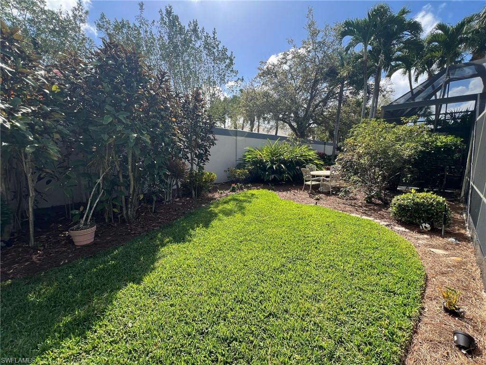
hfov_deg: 106.2
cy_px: 182
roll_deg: -0.2
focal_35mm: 13
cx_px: 243
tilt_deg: -10.0
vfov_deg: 89.9
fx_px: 183
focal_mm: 1.57
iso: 32
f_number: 1.8
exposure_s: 1/673
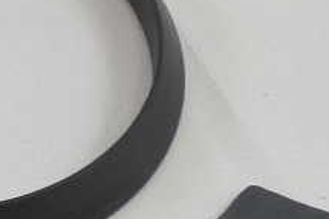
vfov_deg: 4.7
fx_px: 2676
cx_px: -638
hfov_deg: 6.5
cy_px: -110
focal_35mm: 293
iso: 400
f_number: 4
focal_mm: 14
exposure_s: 1/200
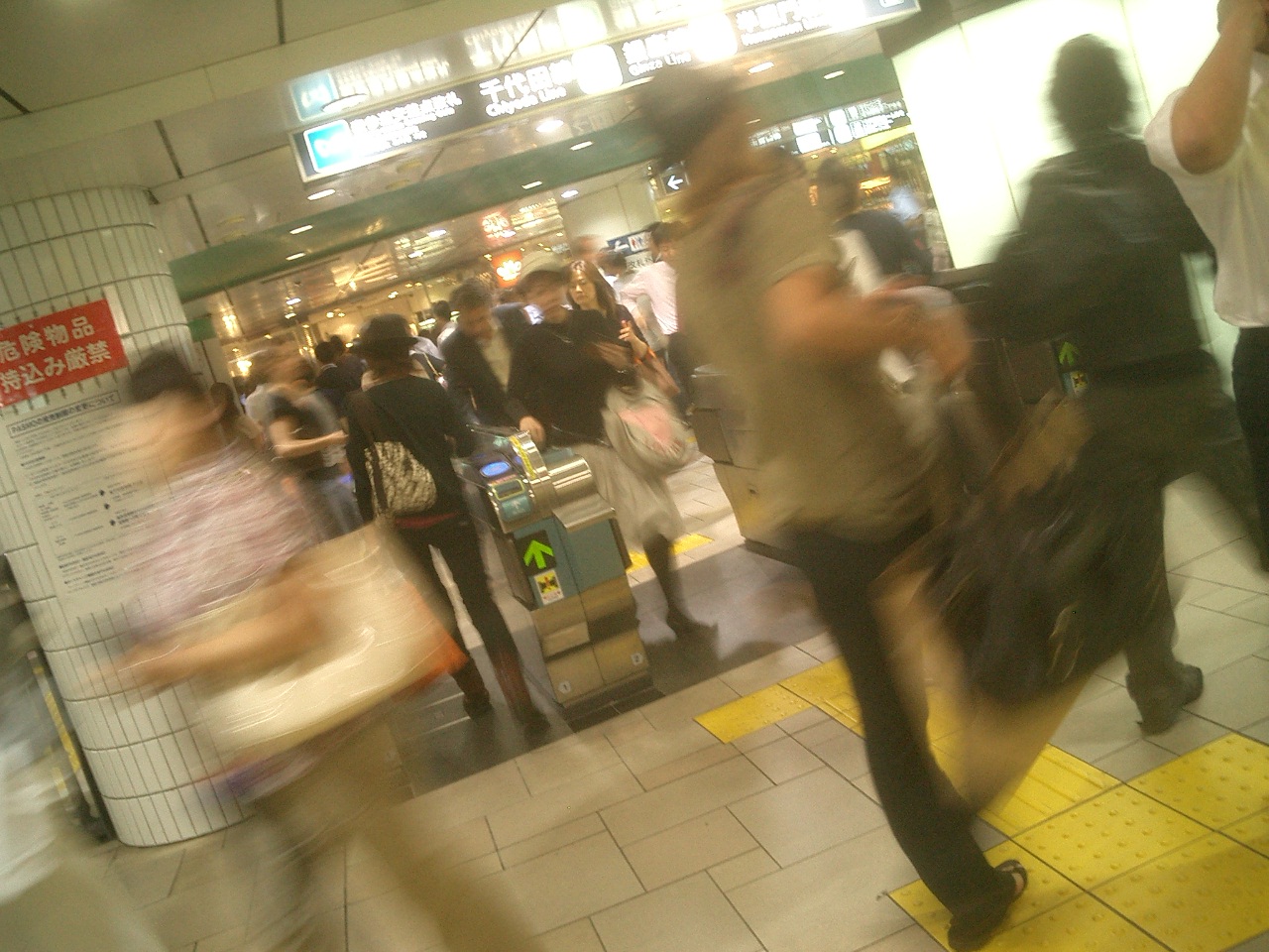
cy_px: 476
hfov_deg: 52.6
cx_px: 634
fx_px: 1283
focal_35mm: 35
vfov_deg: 40.7
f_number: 4.2
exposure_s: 1/8
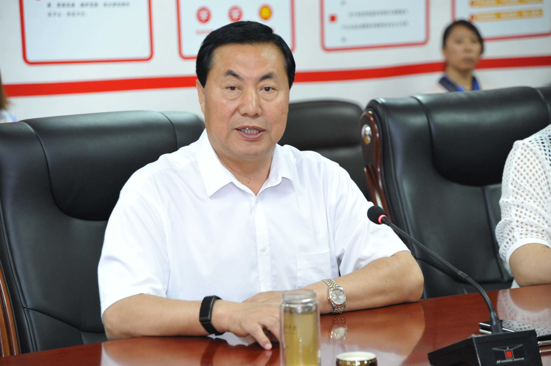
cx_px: 276
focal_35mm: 122
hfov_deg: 16.8
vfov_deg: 11.2
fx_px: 1866
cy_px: 183
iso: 3200
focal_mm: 122
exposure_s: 1/50
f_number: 5.6
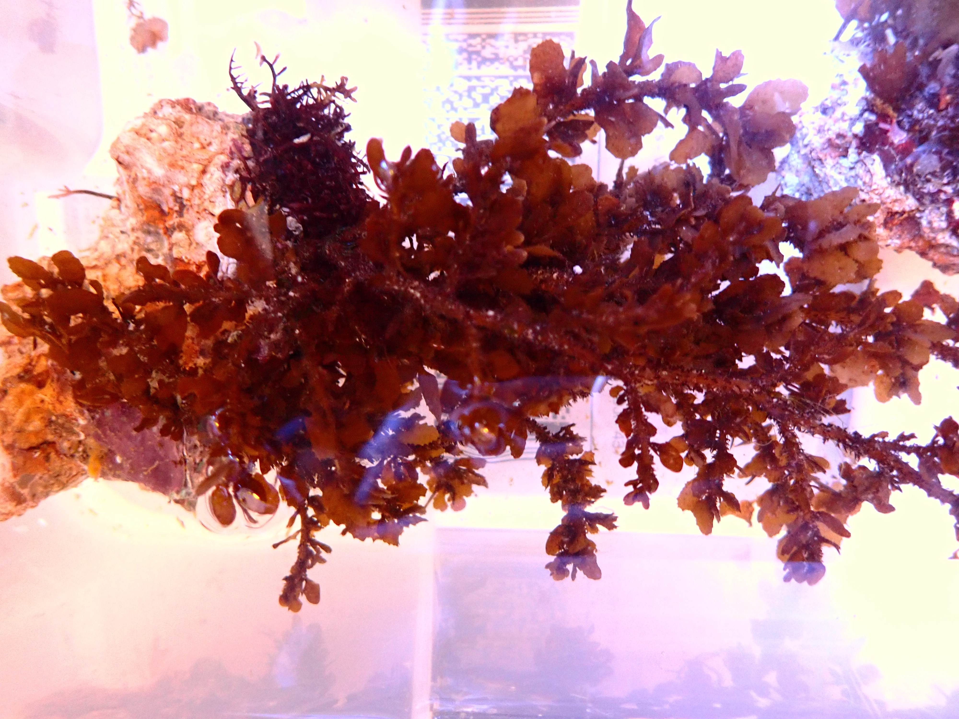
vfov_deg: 54.9
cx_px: 480
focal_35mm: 25
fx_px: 693
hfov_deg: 69.4
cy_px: 360
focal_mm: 4.5
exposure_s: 1/15
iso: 800
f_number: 2
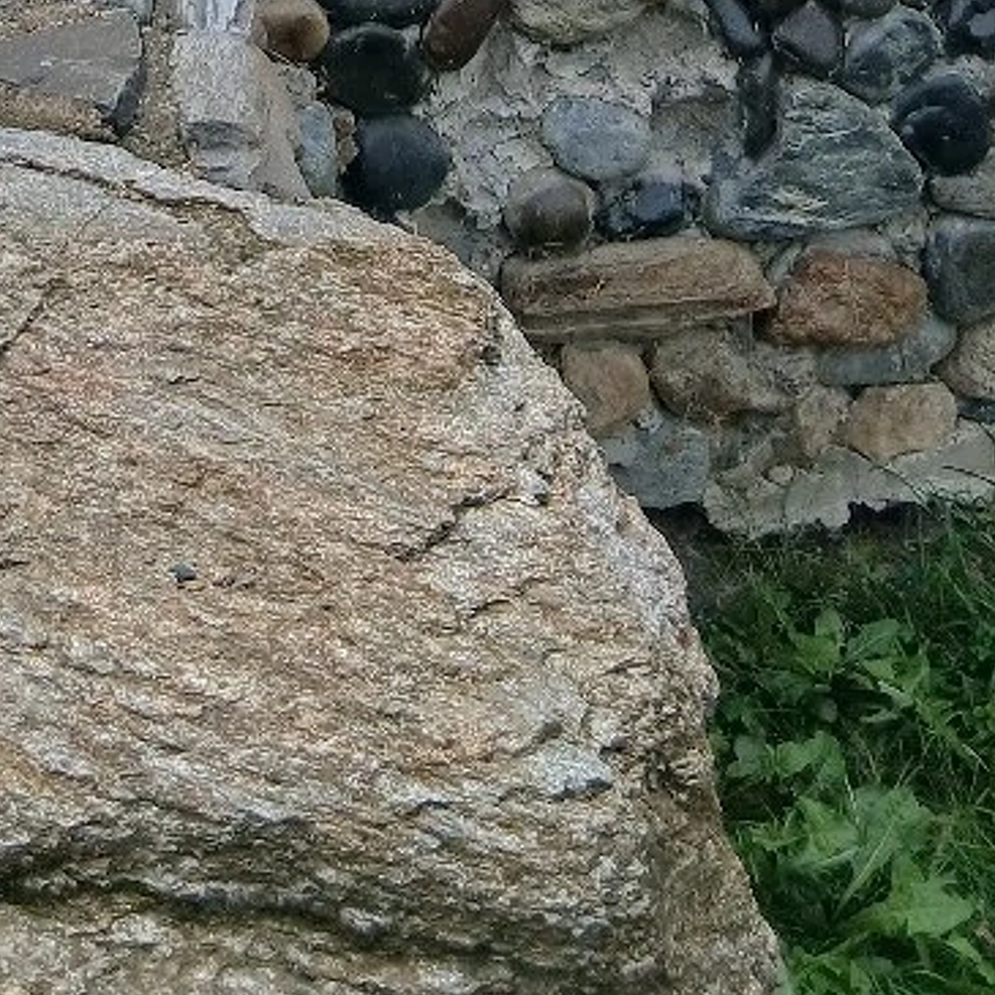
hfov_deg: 20.5
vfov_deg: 17.1
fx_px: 2732
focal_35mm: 84
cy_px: -767
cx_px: 226
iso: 20
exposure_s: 1/1000
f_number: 1.8
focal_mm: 3.98
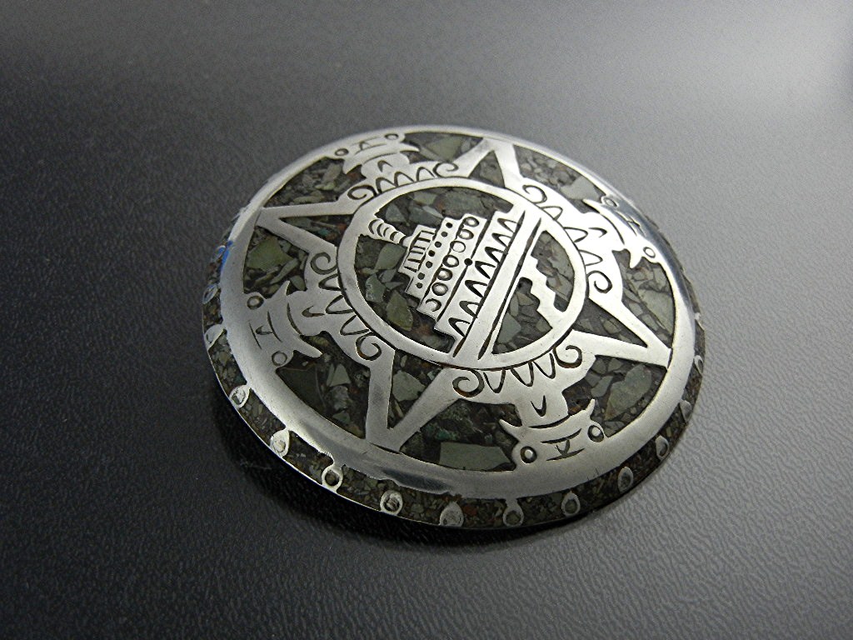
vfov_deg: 28.0
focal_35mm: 52
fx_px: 1281
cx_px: 426
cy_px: 320
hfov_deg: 36.8
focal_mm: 9.3
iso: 400
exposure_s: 1/56
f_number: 3.9
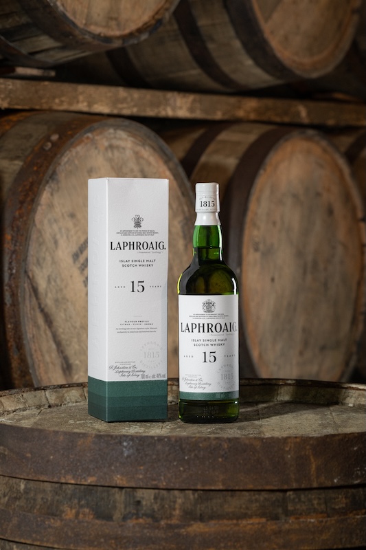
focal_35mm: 105
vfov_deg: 19.5
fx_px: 1602
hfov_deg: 13.0
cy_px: 275
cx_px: 183
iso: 250
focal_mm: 105
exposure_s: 1/30
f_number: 7.1
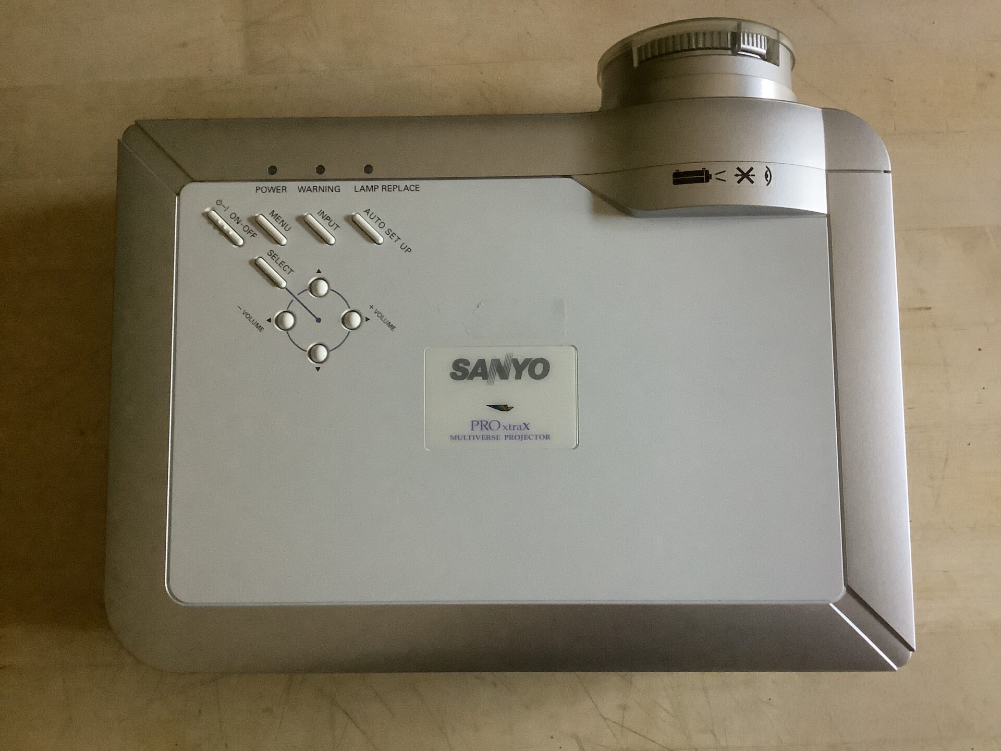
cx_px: 500
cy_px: 376
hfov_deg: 58.4
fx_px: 896
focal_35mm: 31
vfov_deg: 45.4
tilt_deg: -85.1
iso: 400
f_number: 2.4
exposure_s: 1/40
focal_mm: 3.3
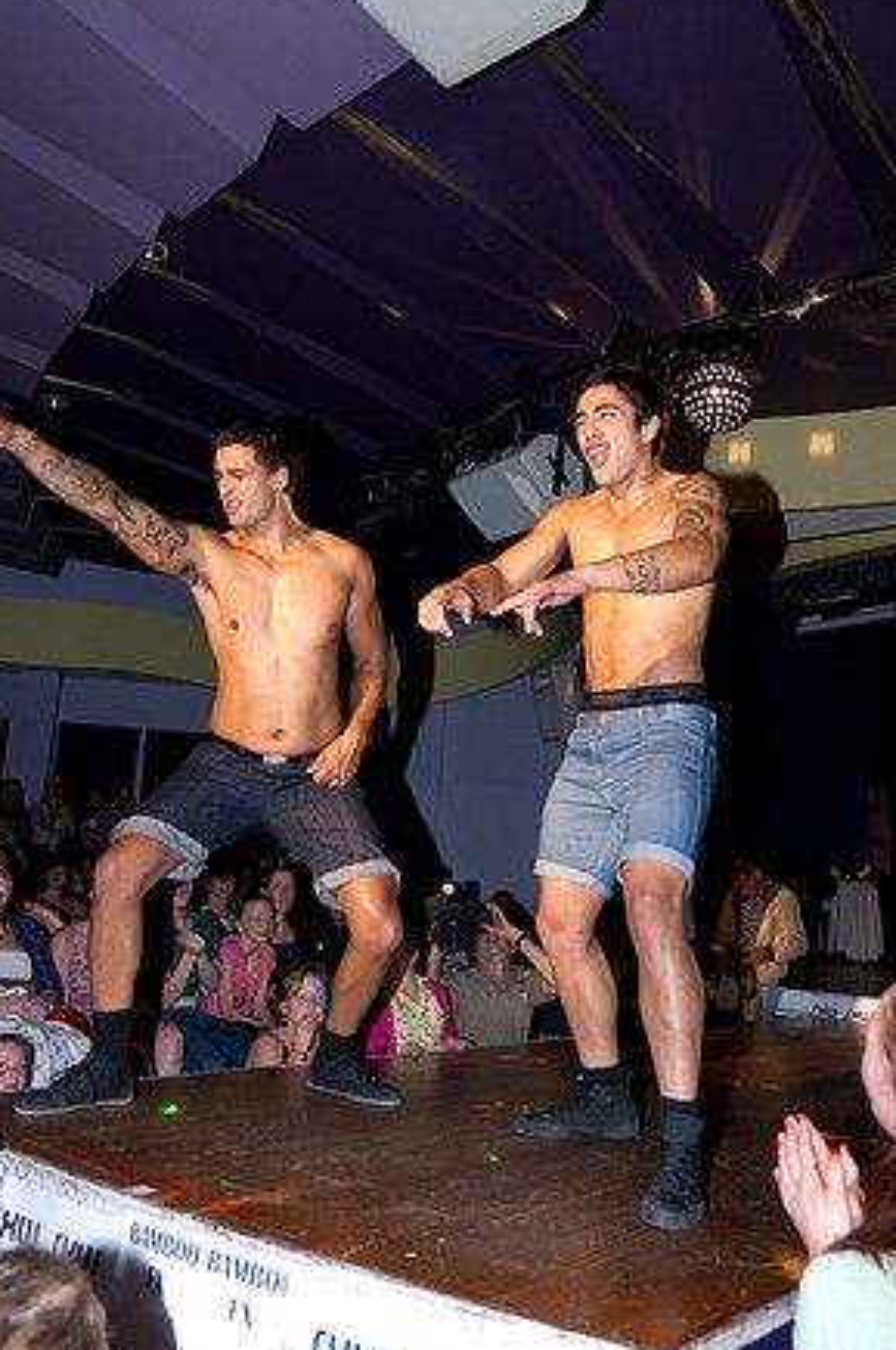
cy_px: 680
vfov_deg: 60.3
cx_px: 451
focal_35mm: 31
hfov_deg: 42.2
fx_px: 1160
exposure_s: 1/180
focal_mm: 20
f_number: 2.8
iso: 640
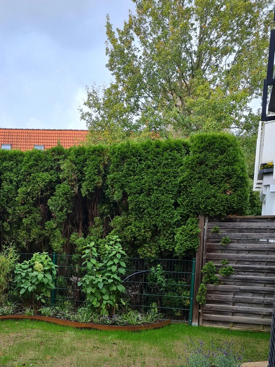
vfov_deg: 39.9
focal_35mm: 46
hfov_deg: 30.5
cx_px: 42
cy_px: 285
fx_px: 487
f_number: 1.8
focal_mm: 5.4
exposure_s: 1/552
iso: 50
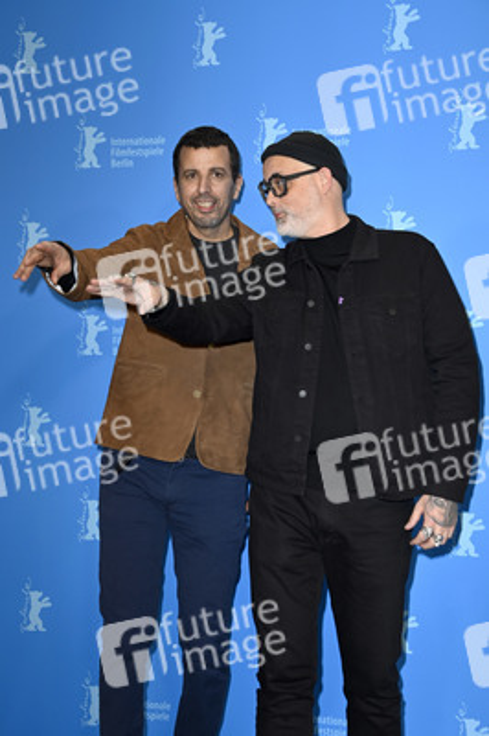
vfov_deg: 32.4
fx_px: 1265
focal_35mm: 62
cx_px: 244
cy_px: 368
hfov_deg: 21.9
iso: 800
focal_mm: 62
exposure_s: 1/200
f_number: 5
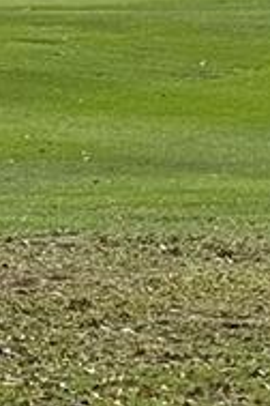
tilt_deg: -0.8
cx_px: 855
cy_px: -41
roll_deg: +0.2
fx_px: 3566
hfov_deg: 4.2
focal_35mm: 317
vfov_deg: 6.5
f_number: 1.78
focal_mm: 6.76
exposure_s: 1/7874
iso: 64
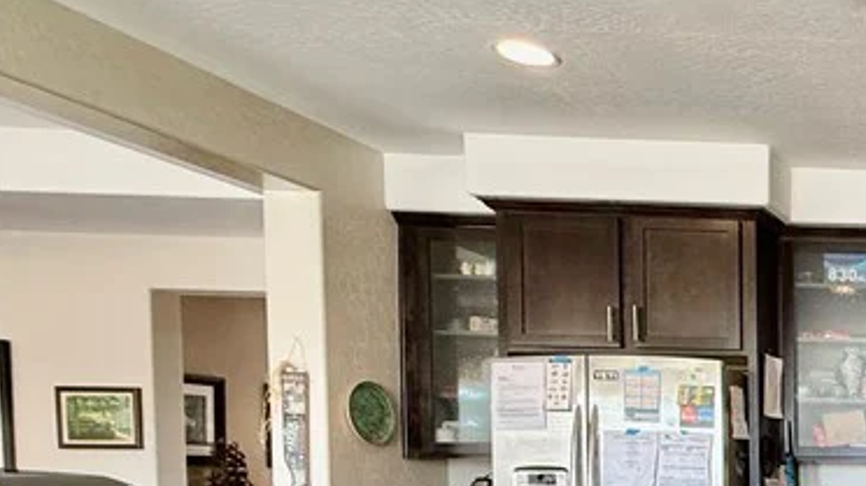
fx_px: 964
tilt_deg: -1.8
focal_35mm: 42
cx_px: 1185
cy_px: 516
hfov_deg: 32.6
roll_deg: -0.5
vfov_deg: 26.4
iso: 200
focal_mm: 2.22
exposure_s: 1/60
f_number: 2.2
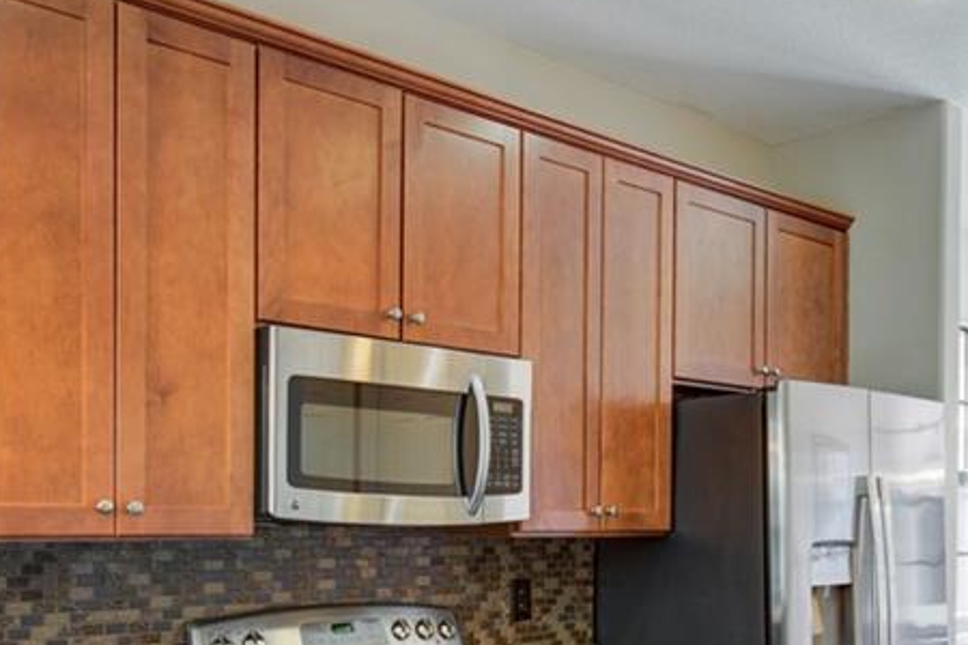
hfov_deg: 47.2
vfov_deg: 31.6
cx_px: 574
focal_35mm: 41
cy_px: 532
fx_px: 1102
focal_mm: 18
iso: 400
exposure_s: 1/2
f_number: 8
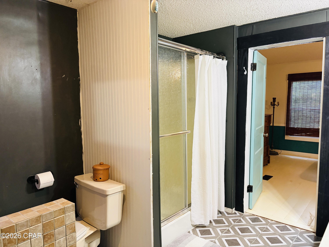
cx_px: 164
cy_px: 124
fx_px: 247
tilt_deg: -4.5
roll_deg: +1.0
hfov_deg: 67.3
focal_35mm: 26
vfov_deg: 53.1
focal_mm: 5.96
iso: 400
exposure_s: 1/60
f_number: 1.6
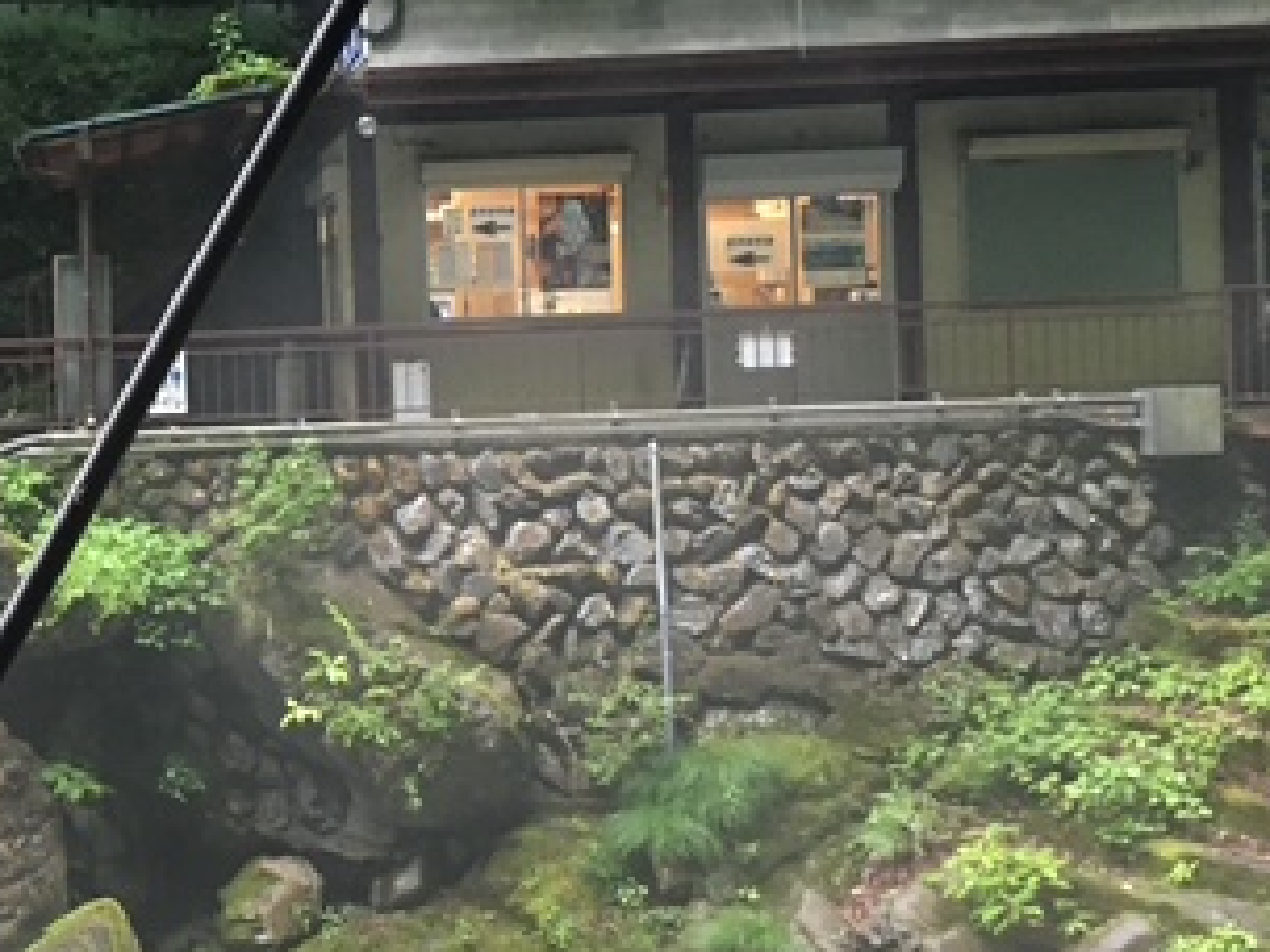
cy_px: 384
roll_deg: +1.5
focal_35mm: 61
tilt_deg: -2.0
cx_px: -13
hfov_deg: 29.5
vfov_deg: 24.0
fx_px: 2238
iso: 125
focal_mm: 4.15
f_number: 2.2
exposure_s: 1/30
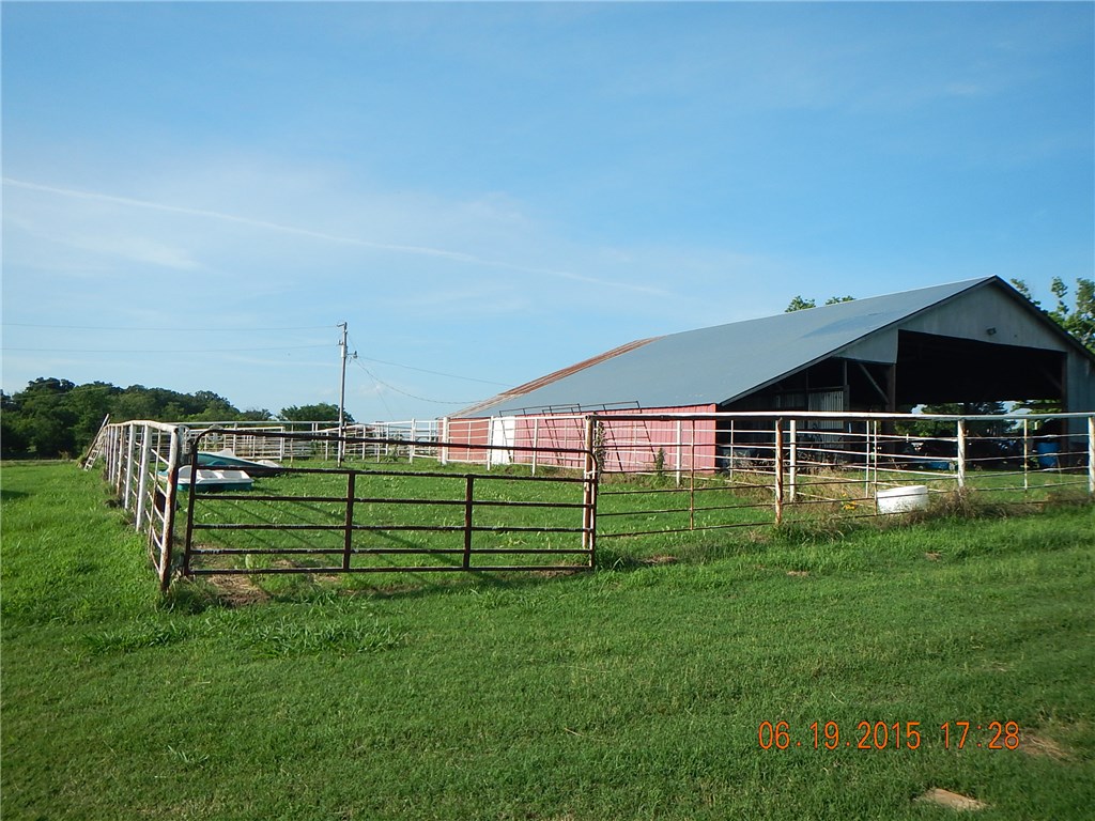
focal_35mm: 28
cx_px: 548
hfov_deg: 63.4
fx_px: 886
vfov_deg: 49.7
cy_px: 410
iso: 125
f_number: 3.9
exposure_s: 1/800
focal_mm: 5
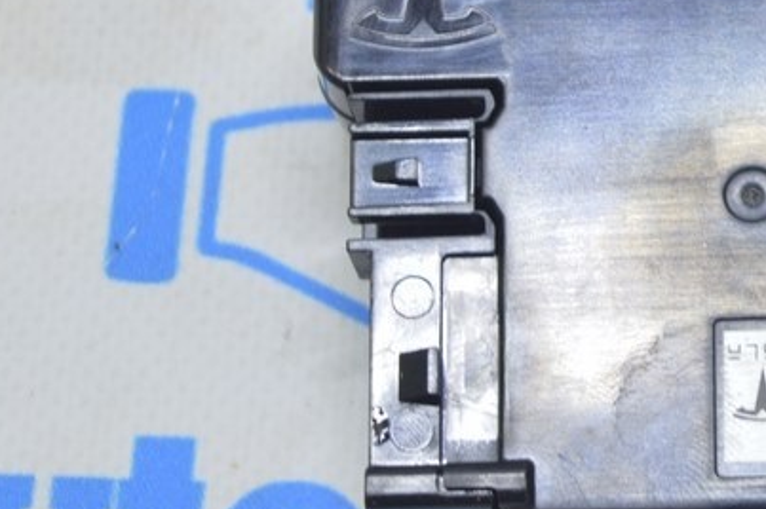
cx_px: 677
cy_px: 105
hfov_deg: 10.3
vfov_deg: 6.9
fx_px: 4209
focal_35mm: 198
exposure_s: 1/20
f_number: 5.6
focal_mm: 52
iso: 400
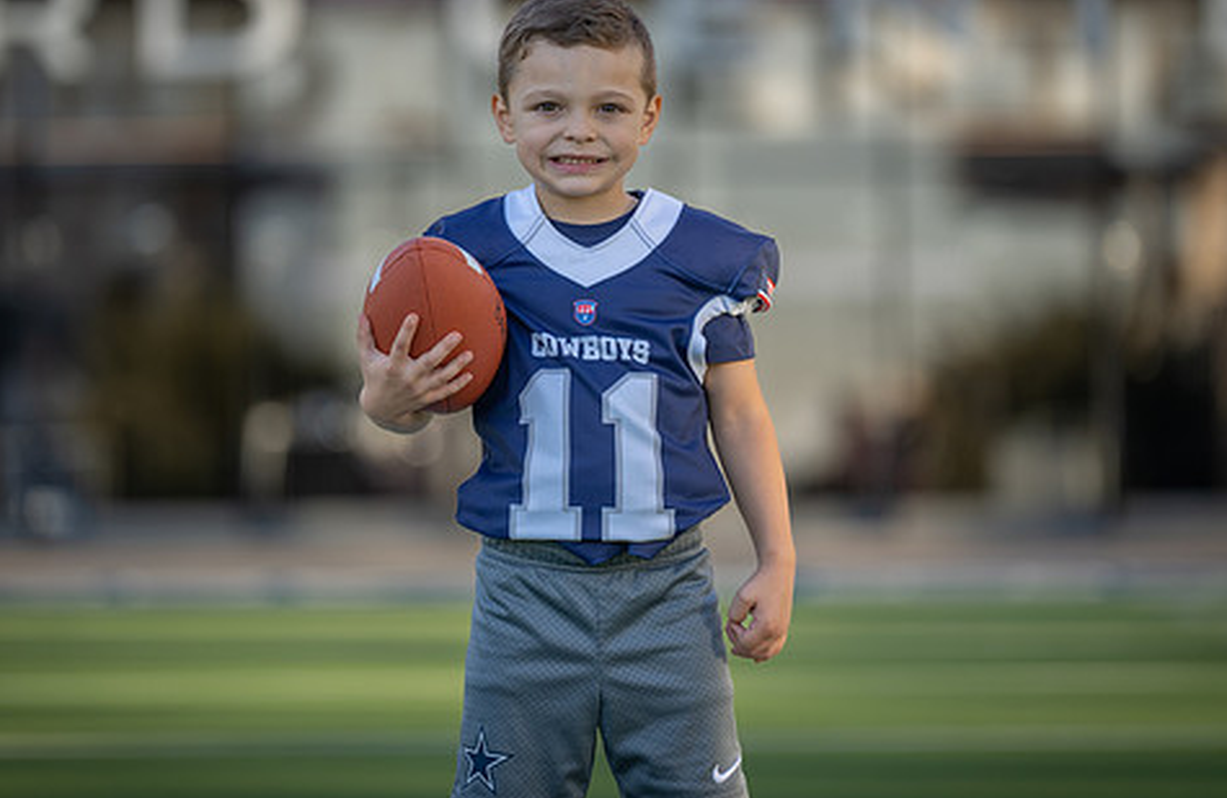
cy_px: 304
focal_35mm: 220
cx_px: 554
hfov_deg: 9.4
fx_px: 7442
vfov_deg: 6.1
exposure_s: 1/500
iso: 100
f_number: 2.8
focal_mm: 168
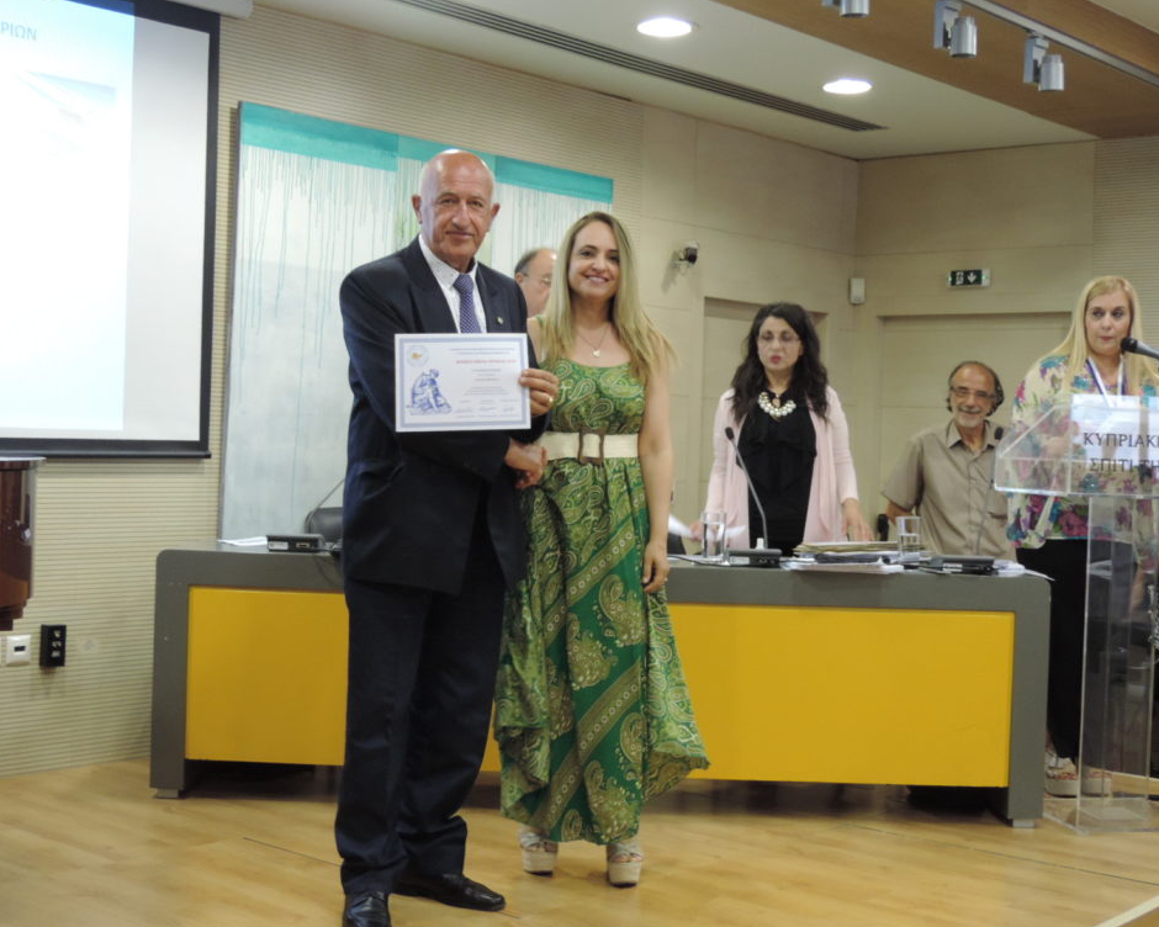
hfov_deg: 37.3
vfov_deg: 30.3
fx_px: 1715
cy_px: 456
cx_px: 541
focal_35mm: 50
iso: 400
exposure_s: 1/20
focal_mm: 8.3
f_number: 3.5
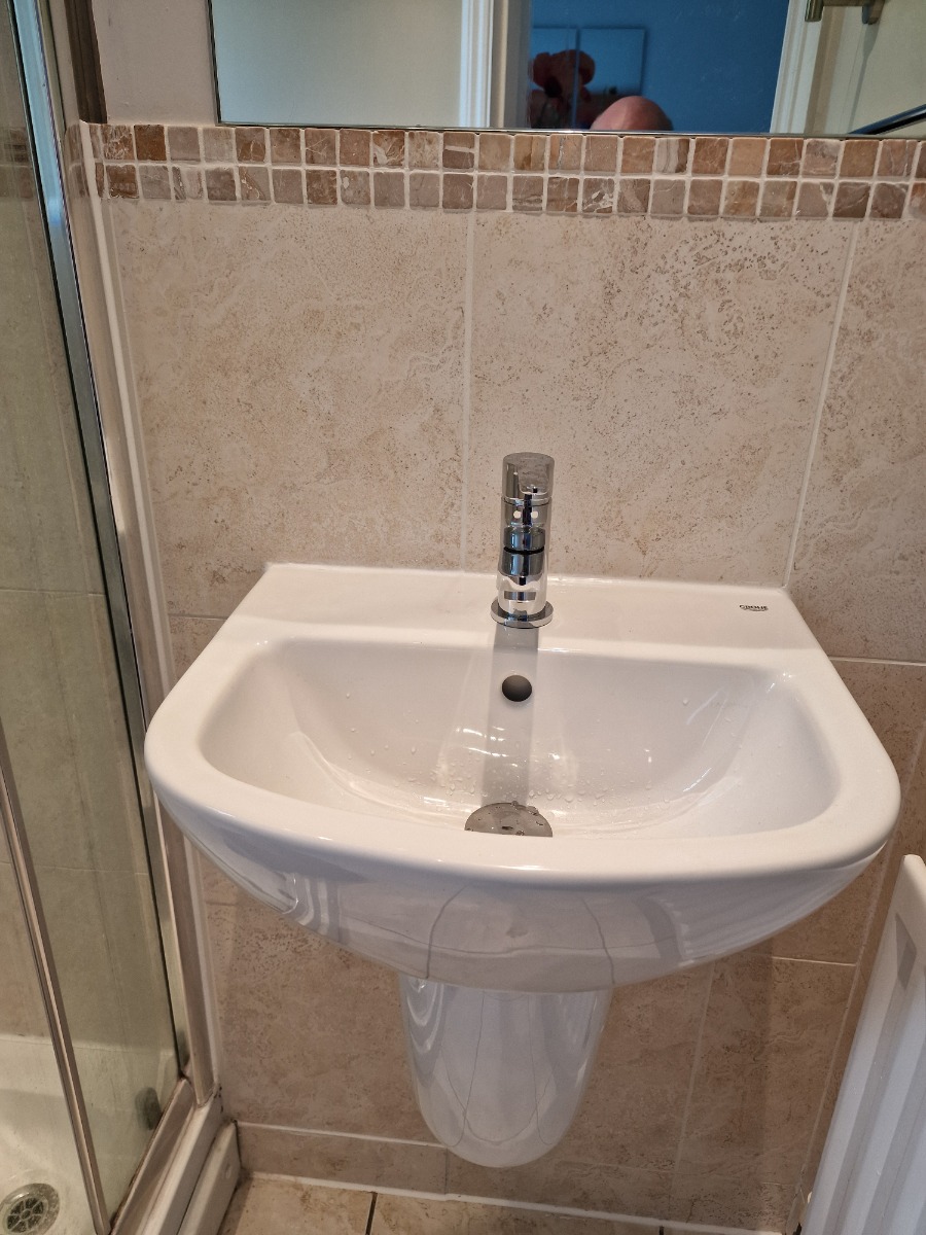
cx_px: 463
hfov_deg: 58.9
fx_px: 820
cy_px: 618
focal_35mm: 23
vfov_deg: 73.9
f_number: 1.8
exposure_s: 1/100
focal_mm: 6.4
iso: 64
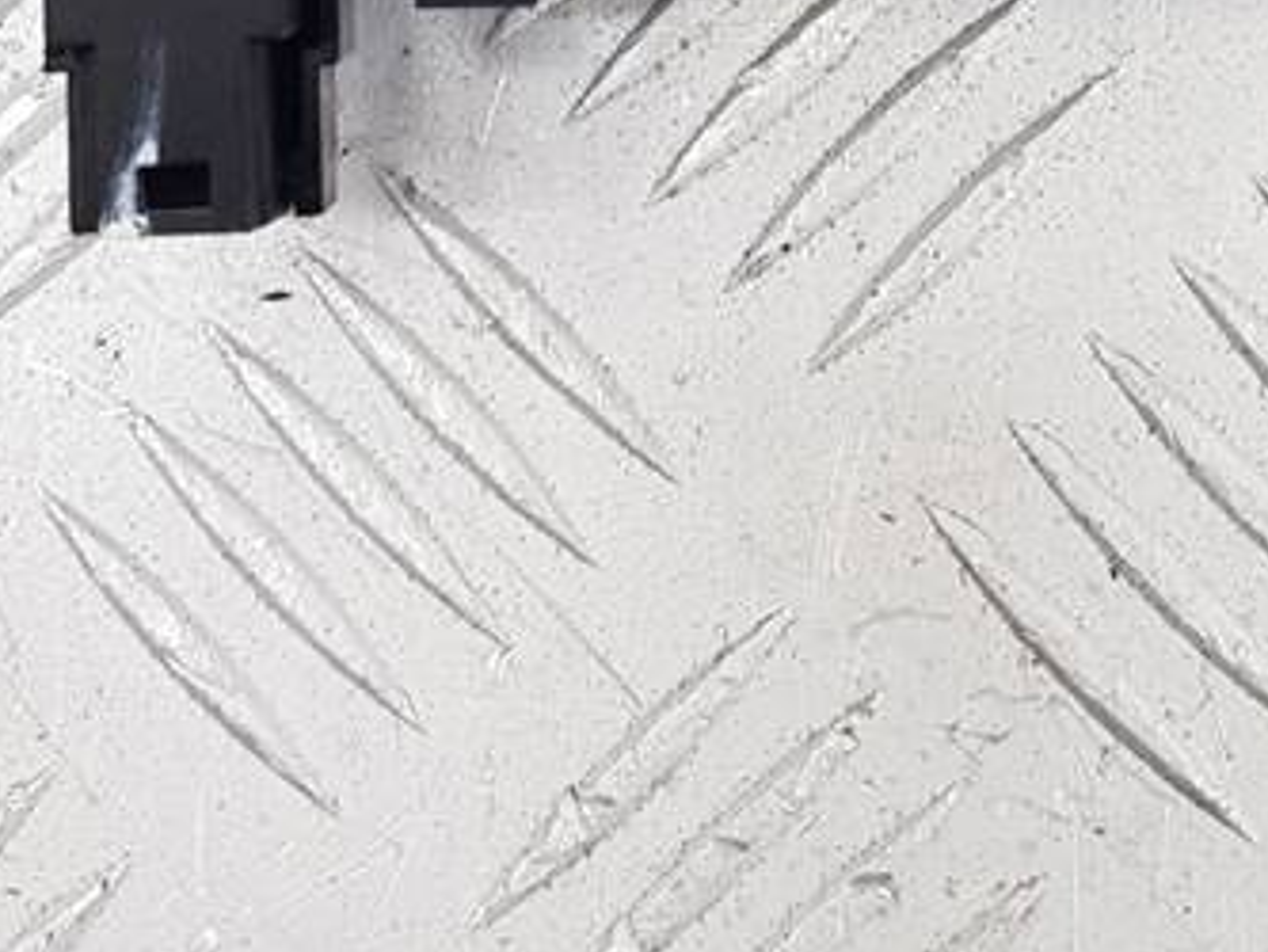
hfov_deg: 24.4
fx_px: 2931
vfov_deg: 17.3
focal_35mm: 80
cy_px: -286
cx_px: 708
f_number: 1.7
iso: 50
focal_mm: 4.2
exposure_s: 1/50
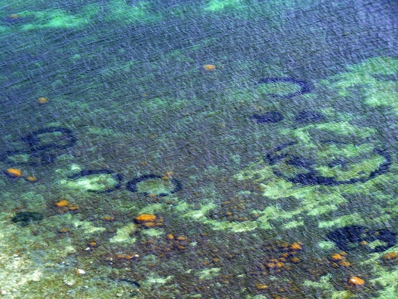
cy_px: 150
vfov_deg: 6.4
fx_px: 2667
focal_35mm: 232
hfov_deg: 8.5
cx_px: 199
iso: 80
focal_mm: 41.2
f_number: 5.6
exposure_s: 1/250
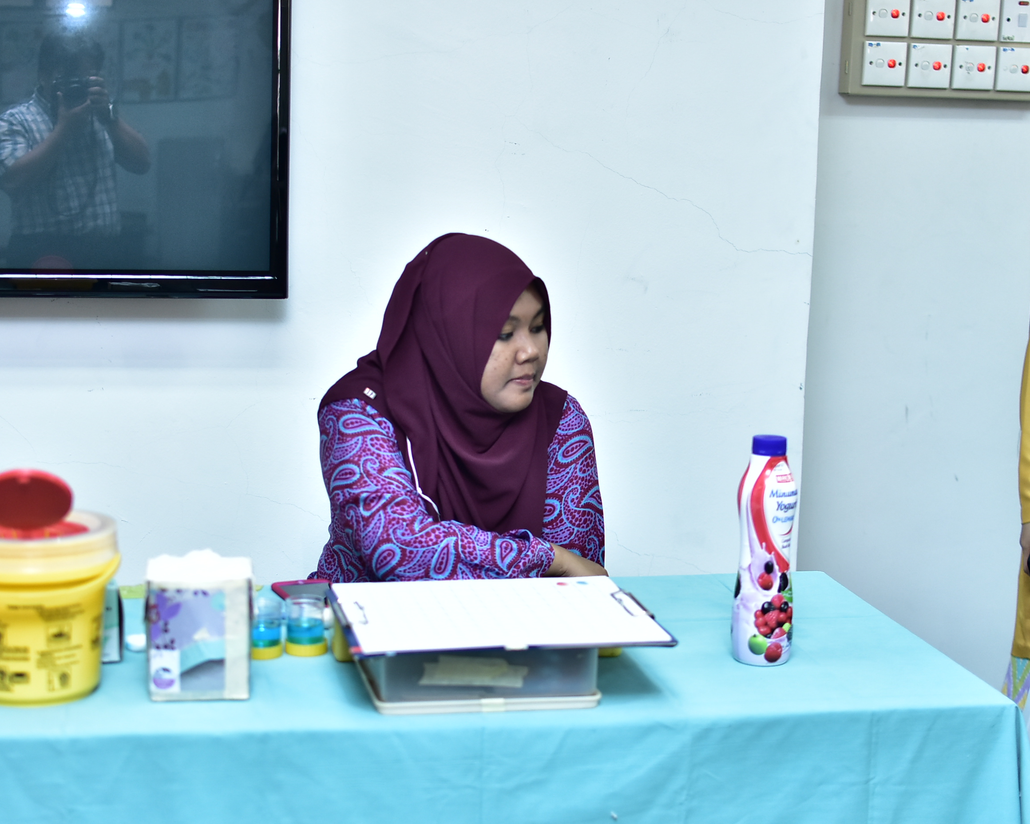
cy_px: 429
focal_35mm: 64
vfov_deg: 24.0
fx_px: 1939
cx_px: 402
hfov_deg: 29.7
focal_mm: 35
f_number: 2.2
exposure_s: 1/250
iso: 800
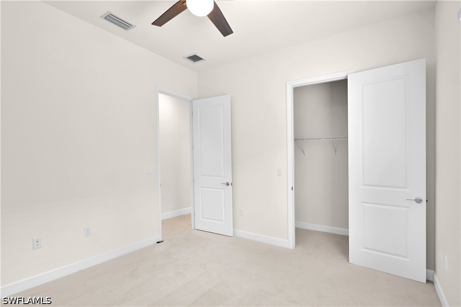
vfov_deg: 67.4
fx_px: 230
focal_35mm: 18
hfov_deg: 90.0
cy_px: 154
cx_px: 230
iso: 100
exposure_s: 1/20
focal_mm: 12
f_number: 3.5
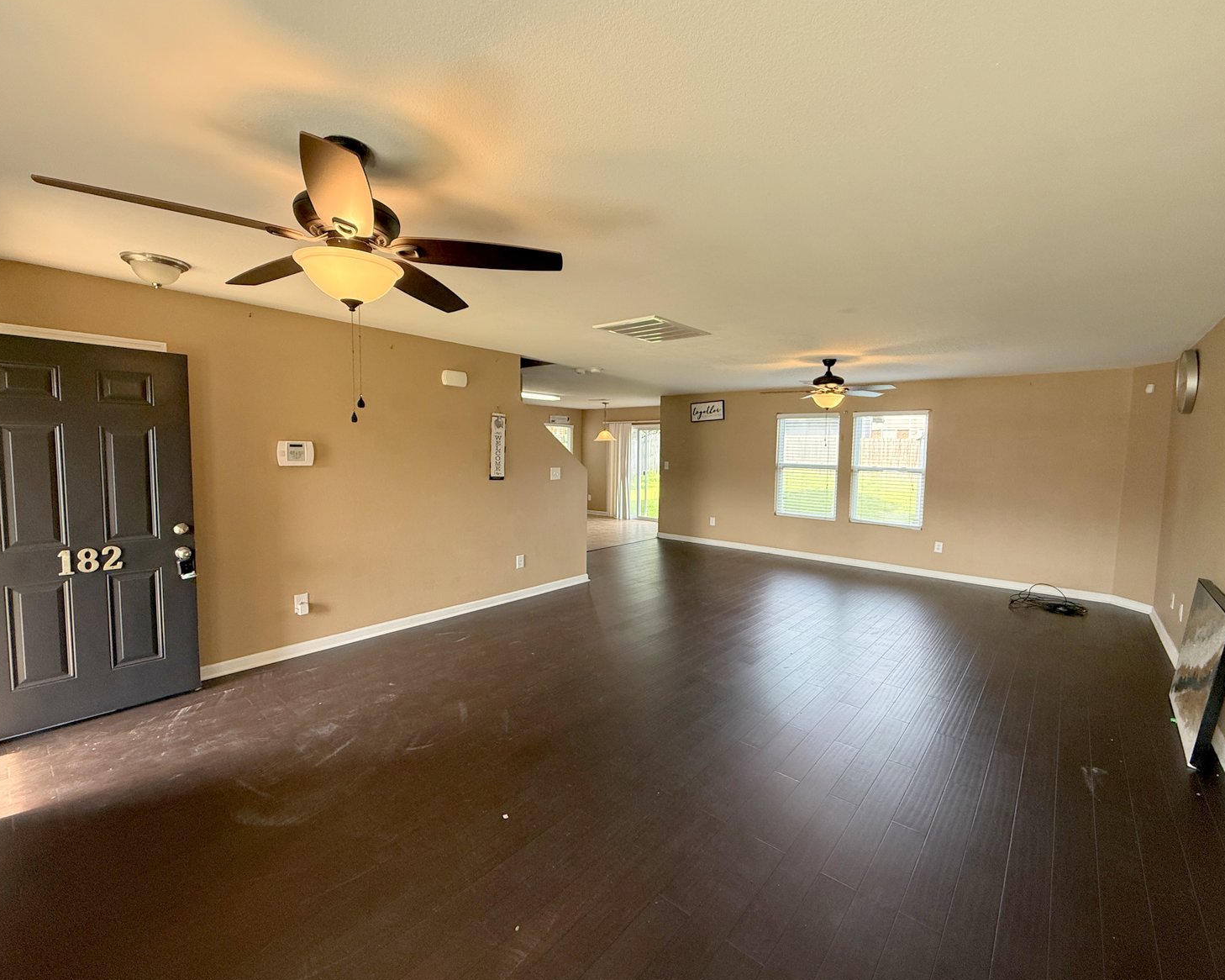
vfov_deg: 84.0
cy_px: 486
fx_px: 544
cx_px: 646
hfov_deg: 96.7
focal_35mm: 15
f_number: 2.2
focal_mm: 2.22
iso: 160
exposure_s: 1/99
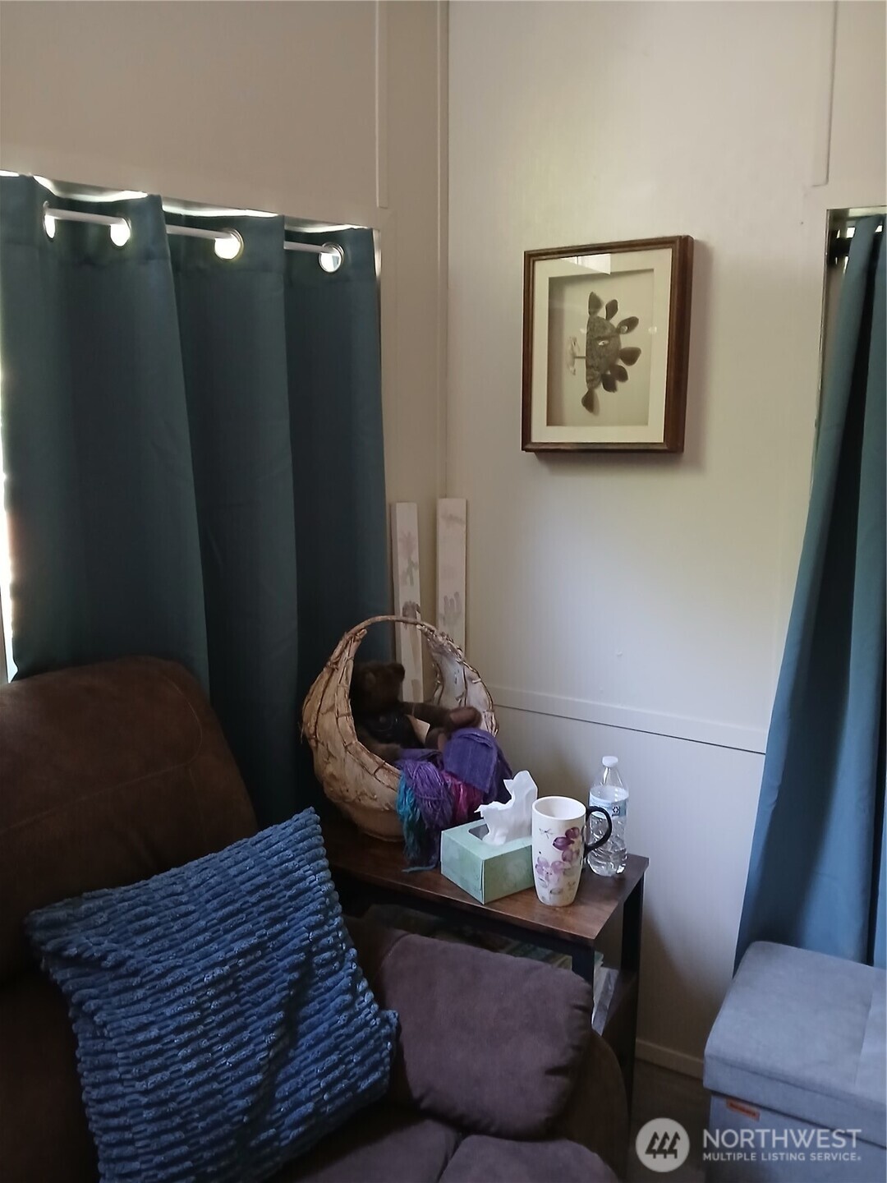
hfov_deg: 53.1
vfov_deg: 67.3
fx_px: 888
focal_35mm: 26
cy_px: 592
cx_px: 444
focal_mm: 3.98
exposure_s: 1/20
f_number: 1.8
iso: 500
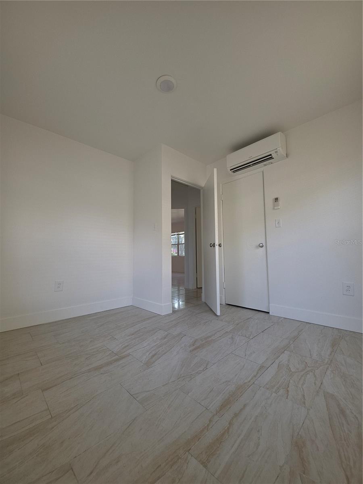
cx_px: 182
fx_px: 182
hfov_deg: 89.9
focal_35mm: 13
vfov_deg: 106.2
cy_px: 242
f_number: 1.9
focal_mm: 2.2
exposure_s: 1/30
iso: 50
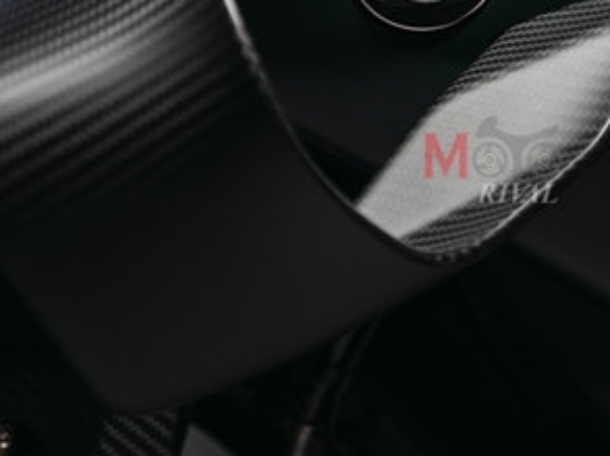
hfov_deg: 11.1
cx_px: 398
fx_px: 3134
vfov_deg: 8.2
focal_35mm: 178
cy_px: -92
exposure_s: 1/80
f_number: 2.8
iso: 2200
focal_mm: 68
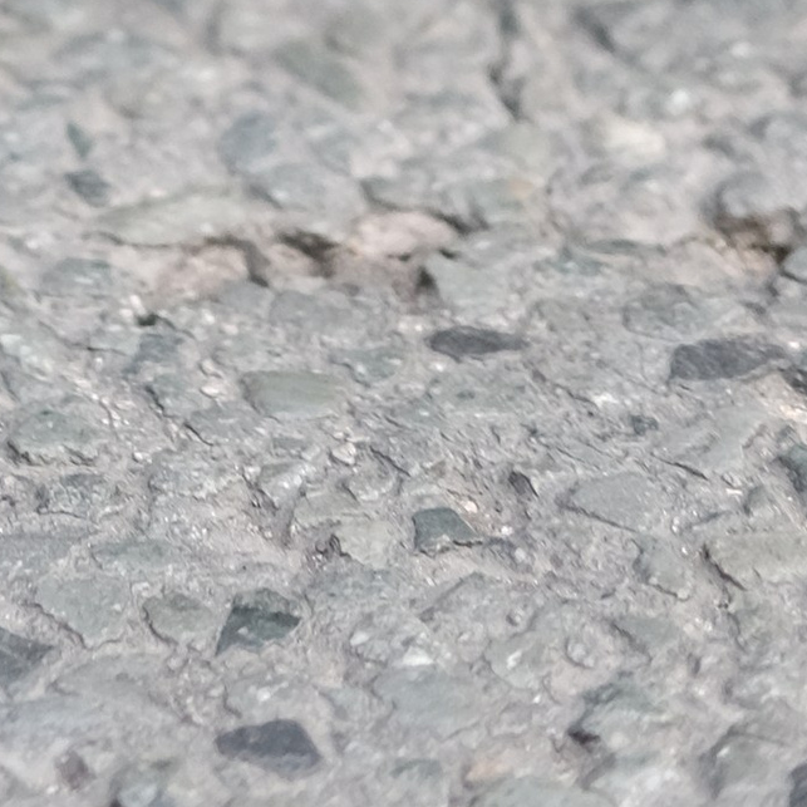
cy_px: -1181
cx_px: -590
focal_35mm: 269
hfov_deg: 6.4
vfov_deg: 6.2
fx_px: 7095
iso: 800
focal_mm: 35
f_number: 2
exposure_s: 1/2000
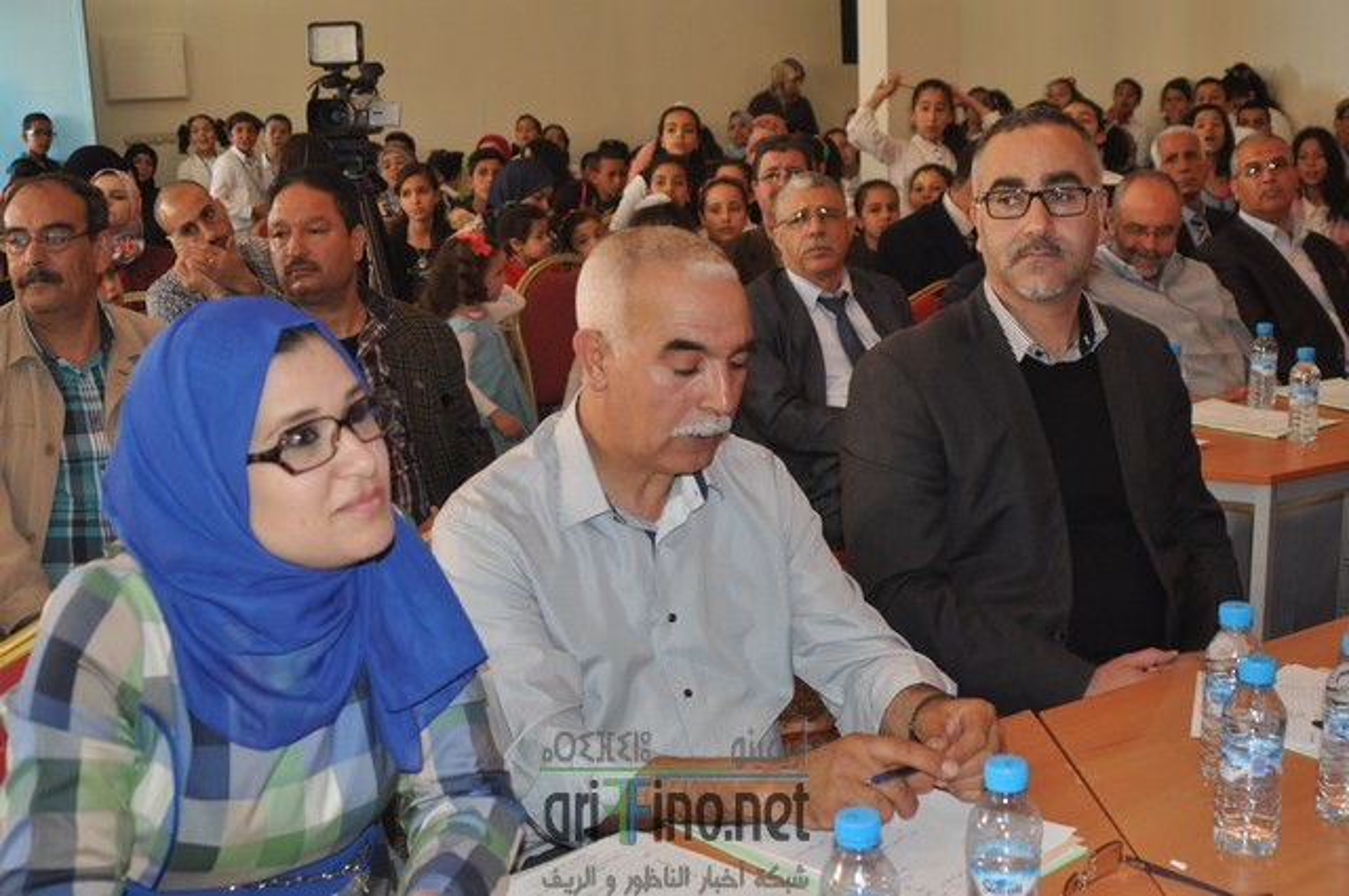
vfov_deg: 31.8
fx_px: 1572
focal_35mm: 42
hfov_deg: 46.5
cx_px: 674
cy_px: 448
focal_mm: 28
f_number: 3.8
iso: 800
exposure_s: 1/60
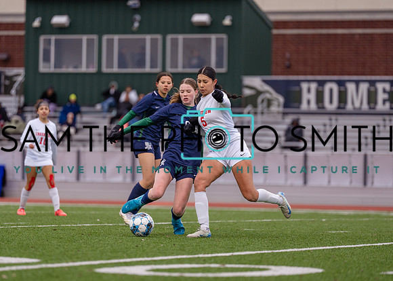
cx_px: 179
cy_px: 137
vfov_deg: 6.3
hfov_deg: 8.8
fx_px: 2542
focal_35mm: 228
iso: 400
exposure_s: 1/1250
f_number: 2.8
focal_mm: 200
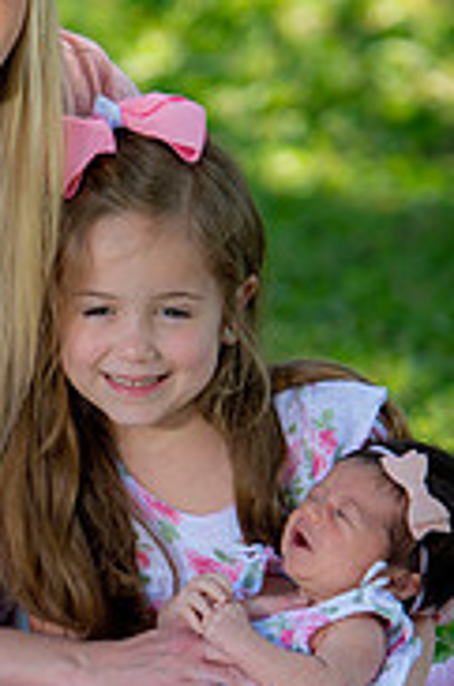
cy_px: 532
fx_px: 6563
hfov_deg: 4.0
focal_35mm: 345
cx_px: -58
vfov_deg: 6.0
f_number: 2.8
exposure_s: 1/250
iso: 100
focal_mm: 140
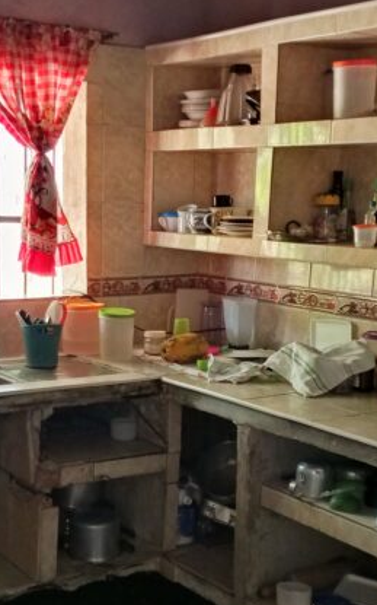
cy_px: 335
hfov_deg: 27.3
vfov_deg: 42.6
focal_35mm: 47
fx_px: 773
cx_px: 134
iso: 1707
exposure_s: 1/60
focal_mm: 4.09
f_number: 1.6
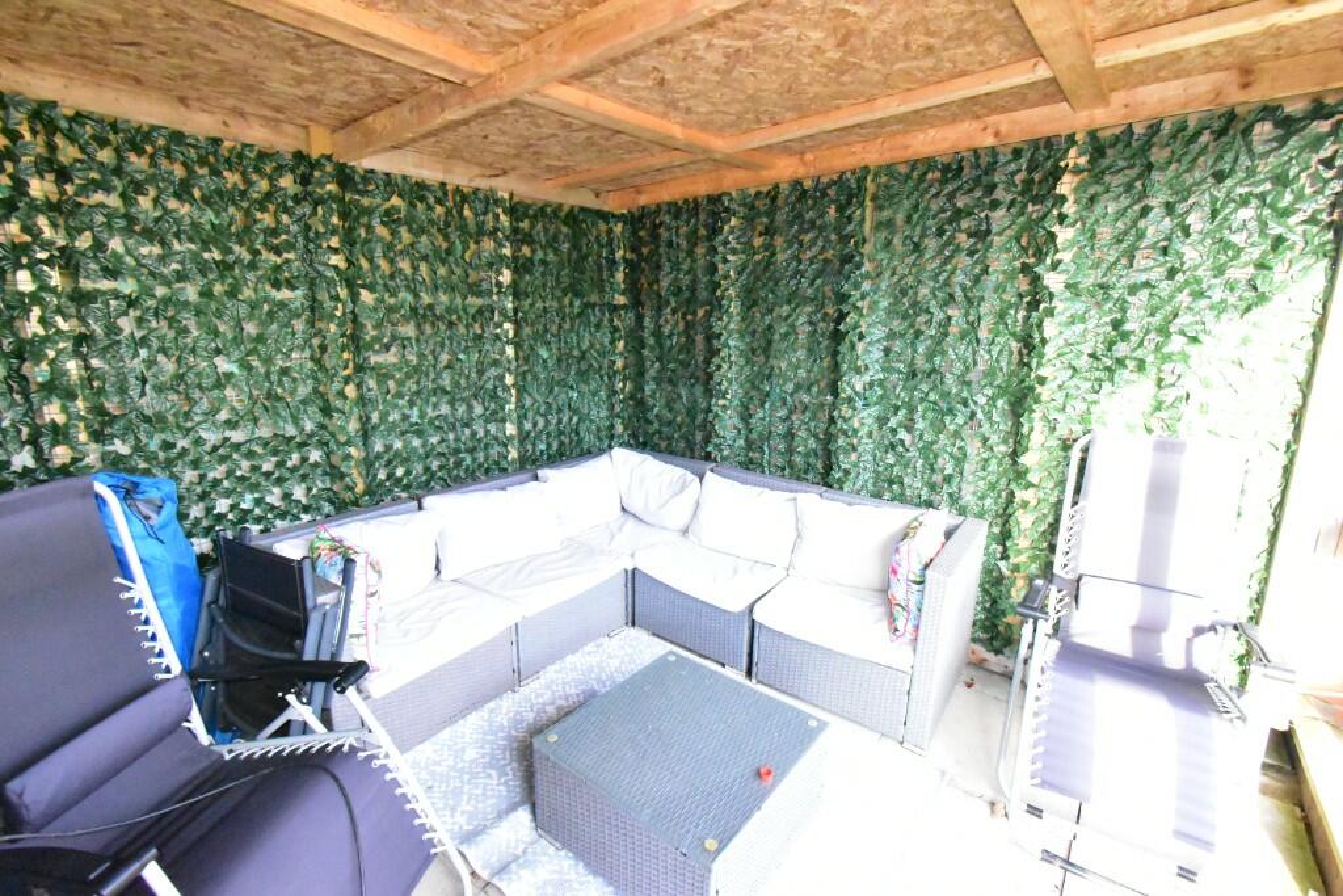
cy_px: 448
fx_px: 560
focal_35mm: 15
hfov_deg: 100.4
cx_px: 672
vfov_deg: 77.3
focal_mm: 10
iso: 14400
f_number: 10
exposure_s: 1/200
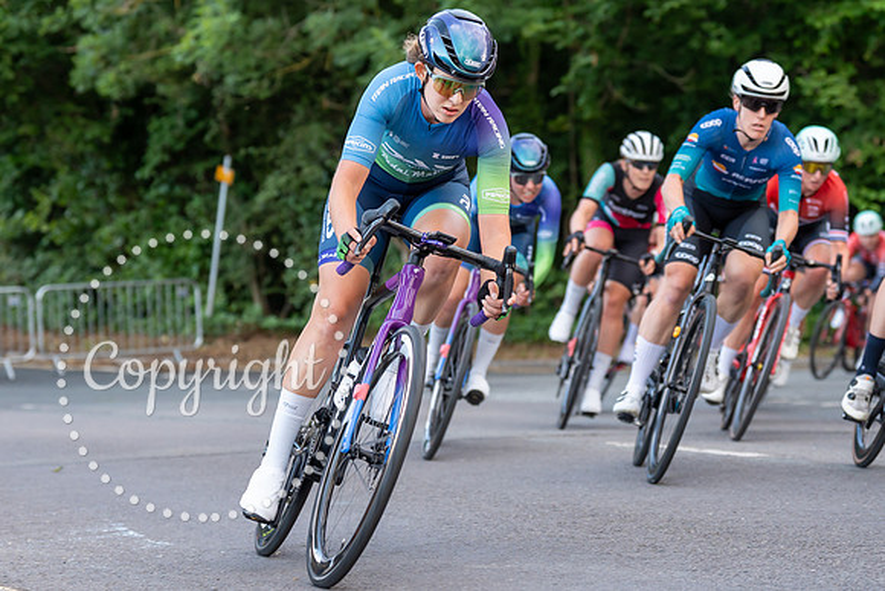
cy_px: 242
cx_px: 395
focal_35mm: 112
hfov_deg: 18.3
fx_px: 2746
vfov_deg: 12.3
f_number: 3.2
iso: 800
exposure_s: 1/500
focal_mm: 76
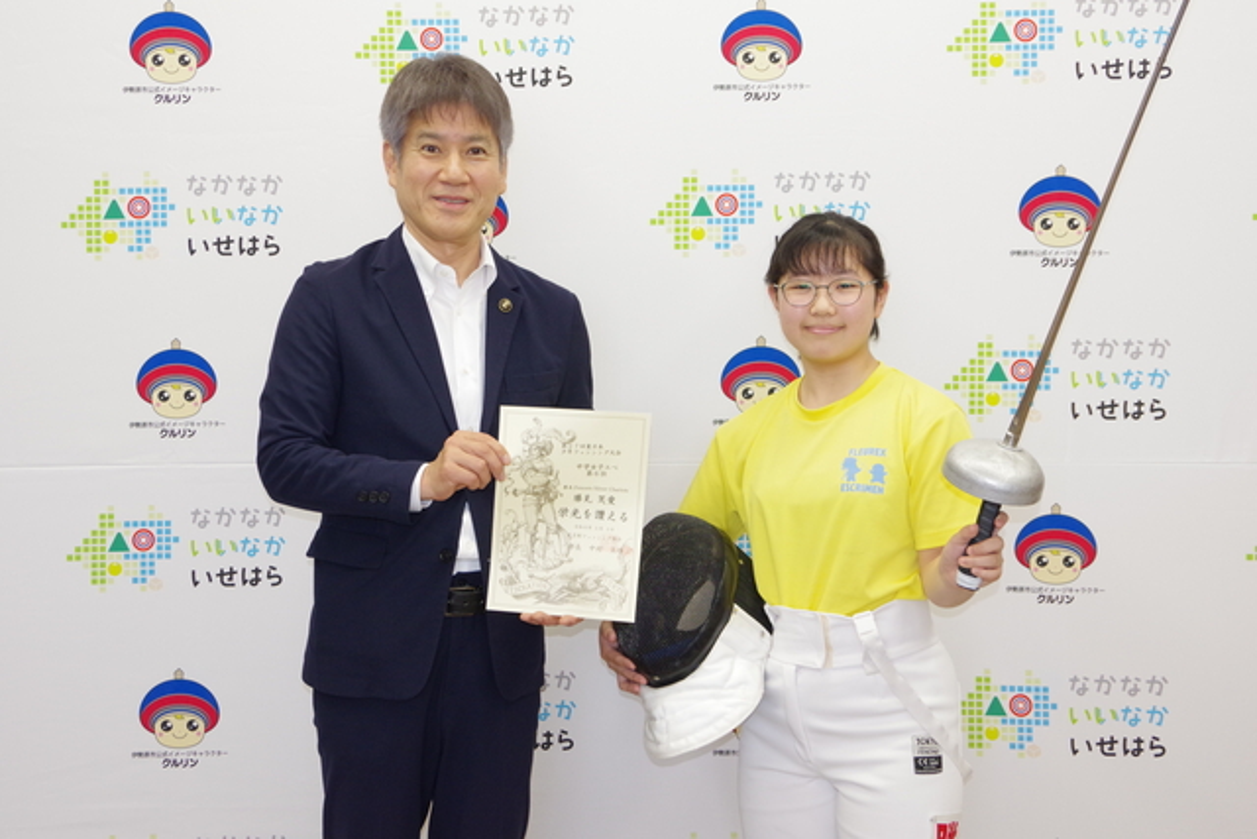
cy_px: 420
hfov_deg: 42.7
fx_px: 1606
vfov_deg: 29.3
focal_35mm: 46
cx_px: 628
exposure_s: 1/80
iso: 800
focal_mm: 31
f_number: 6.3
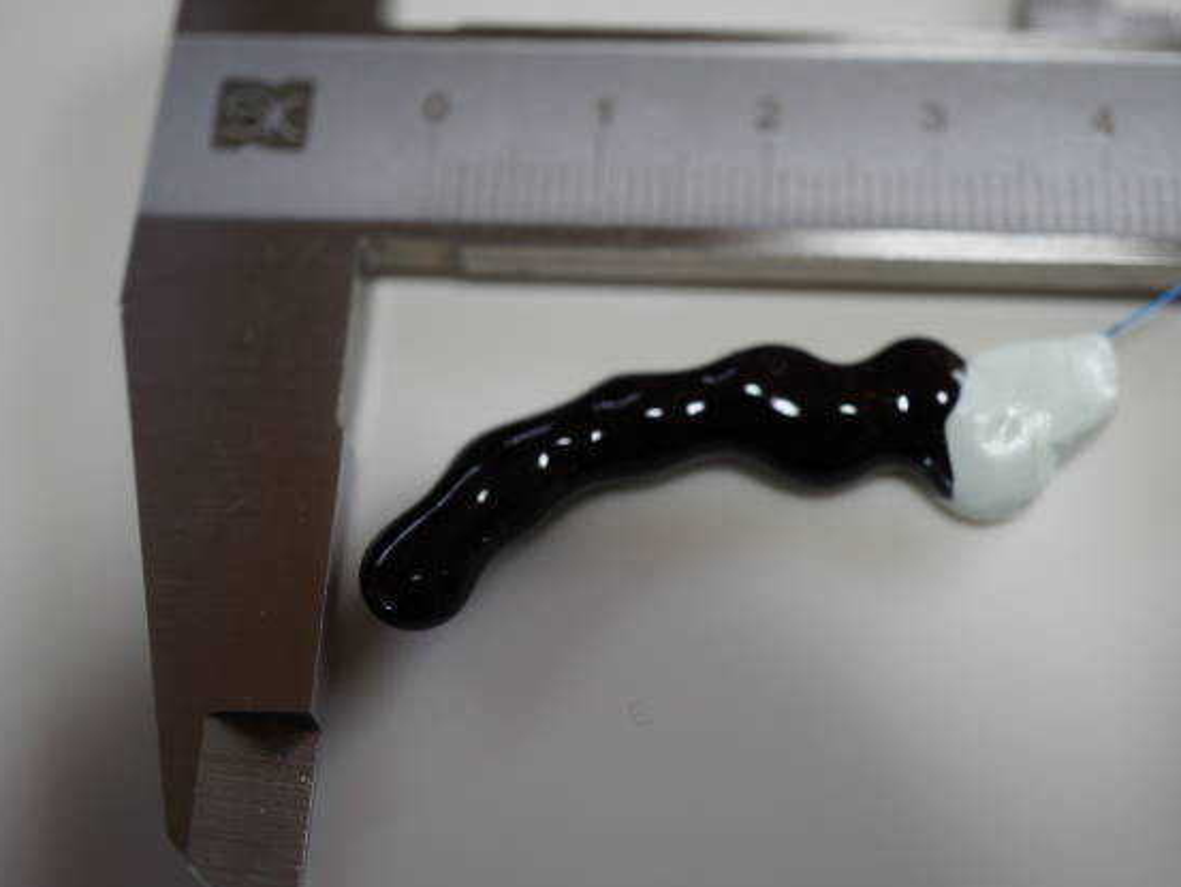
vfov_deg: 29.1
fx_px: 1706
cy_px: 450
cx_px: 671
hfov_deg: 38.1
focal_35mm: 50
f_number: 4
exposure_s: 1/60
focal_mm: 30
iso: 400
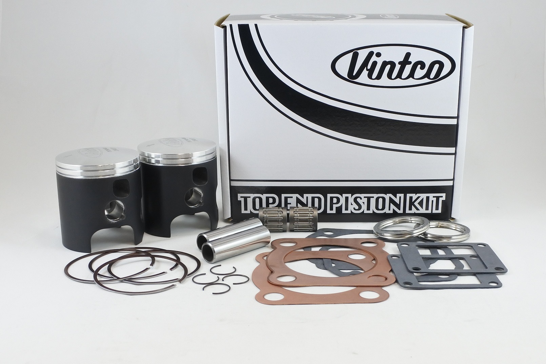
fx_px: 455
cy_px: 182
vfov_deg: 43.6
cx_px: 273
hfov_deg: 61.9
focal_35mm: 30
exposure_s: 1/160
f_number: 3.8
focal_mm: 11.2
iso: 400
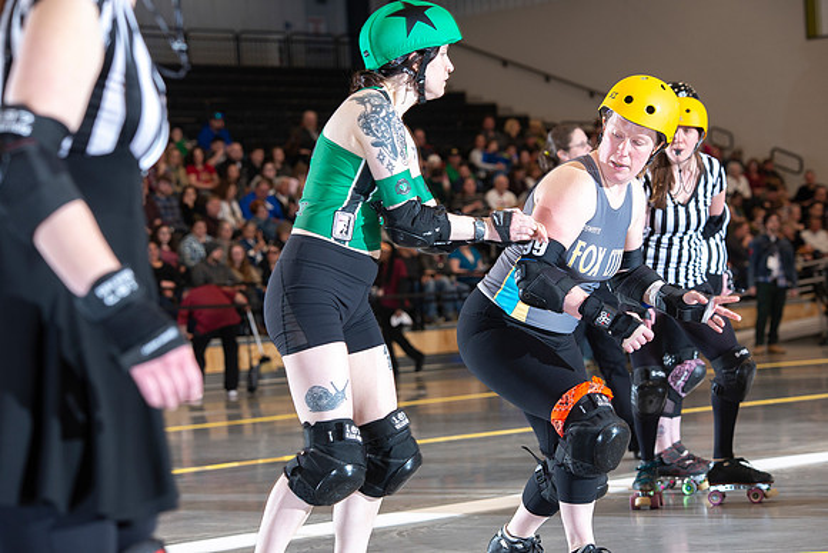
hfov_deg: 18.3
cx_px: 414
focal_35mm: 112
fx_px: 2576
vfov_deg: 12.2
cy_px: 276
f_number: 5.6
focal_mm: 112
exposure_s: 1/160
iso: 640
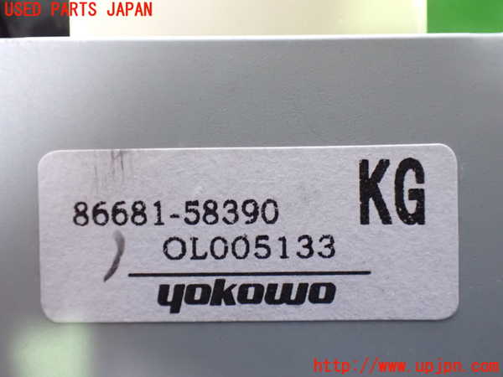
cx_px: 252
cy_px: 188
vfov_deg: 32.9
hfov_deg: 42.9
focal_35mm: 44
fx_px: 639
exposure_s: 1/30
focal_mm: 7.84
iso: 1600
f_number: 2.9
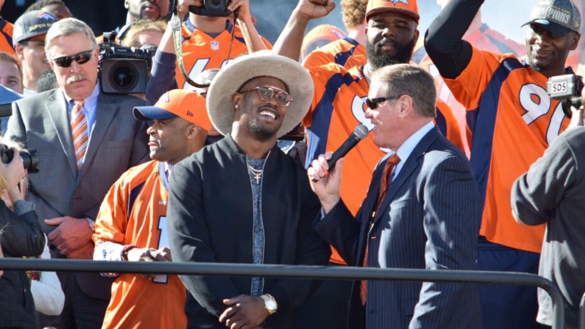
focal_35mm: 514
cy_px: 187
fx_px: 7972
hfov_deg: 4.2
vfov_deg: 2.4
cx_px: 279
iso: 800
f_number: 5.6
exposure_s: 1/800
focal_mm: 300
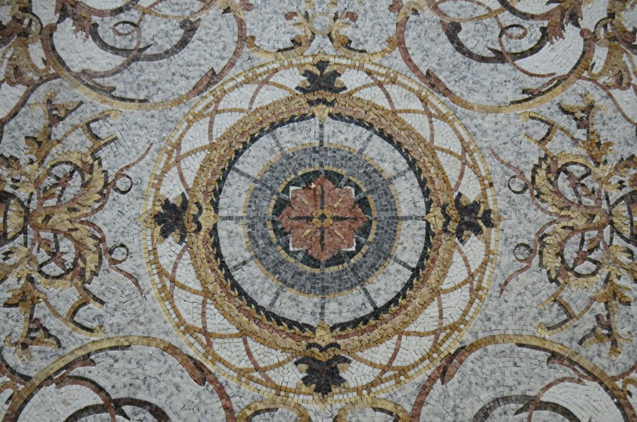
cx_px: 318
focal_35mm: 30
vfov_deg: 43.4
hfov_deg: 62.0
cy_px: 211
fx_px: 530
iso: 1000
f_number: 3.5
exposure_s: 1/30
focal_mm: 20
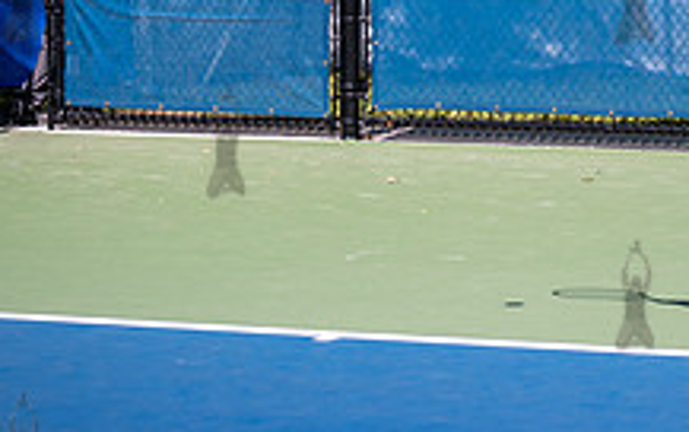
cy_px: -13
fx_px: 4078
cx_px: 632
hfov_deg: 9.6
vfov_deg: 6.0
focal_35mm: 217
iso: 100
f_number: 4
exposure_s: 1/800
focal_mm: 64
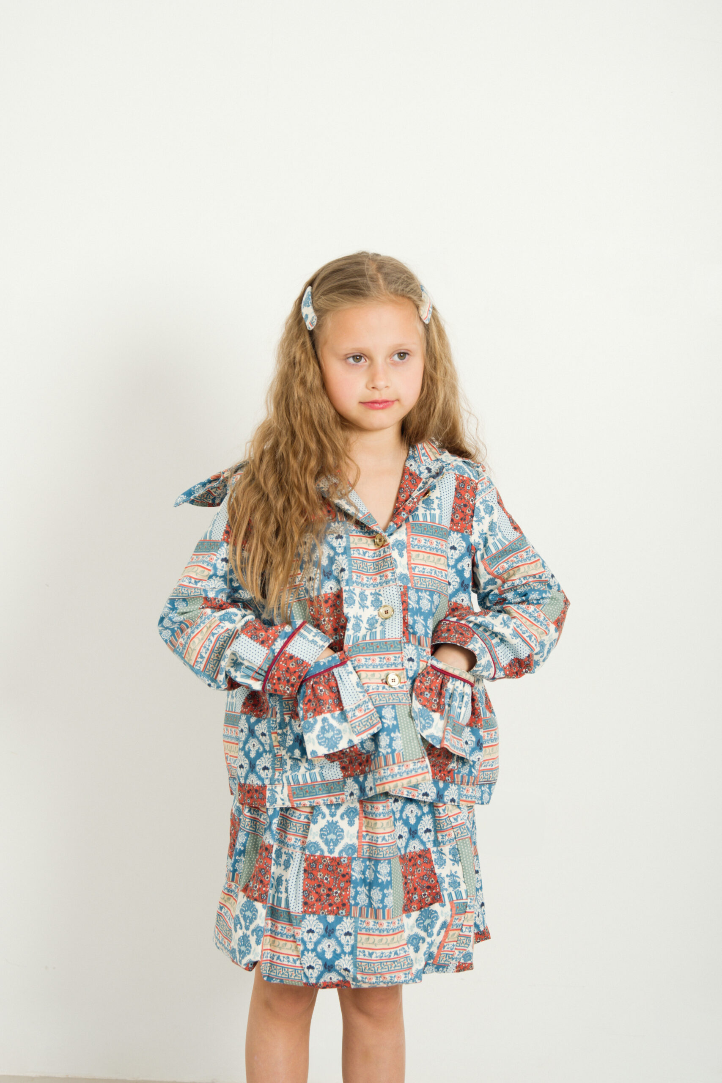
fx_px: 1985
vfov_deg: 30.5
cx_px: 361
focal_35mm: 66
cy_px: 542
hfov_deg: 20.6
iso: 100
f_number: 3.2
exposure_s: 1/200
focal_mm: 44
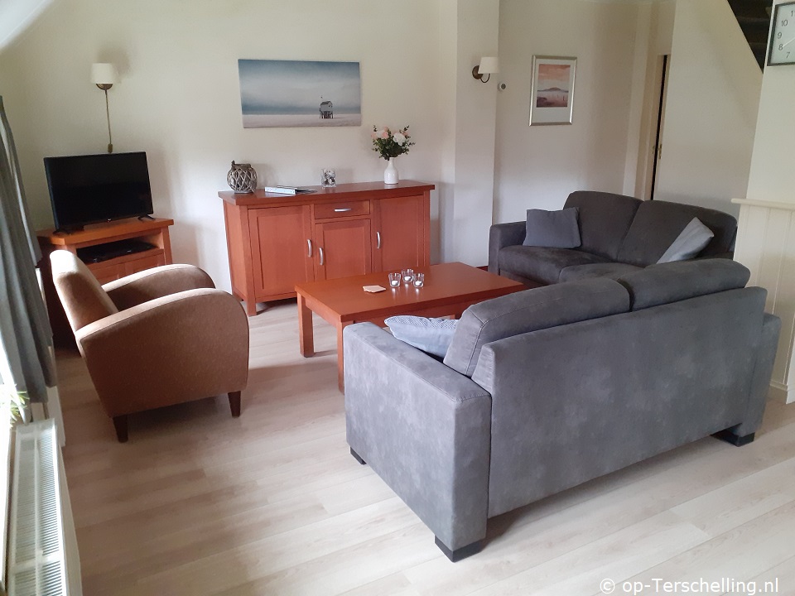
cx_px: 398
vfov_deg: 51.4
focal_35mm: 27
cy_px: 298
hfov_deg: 65.3
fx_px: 620
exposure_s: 1/25
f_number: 1.9
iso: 320
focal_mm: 3.6
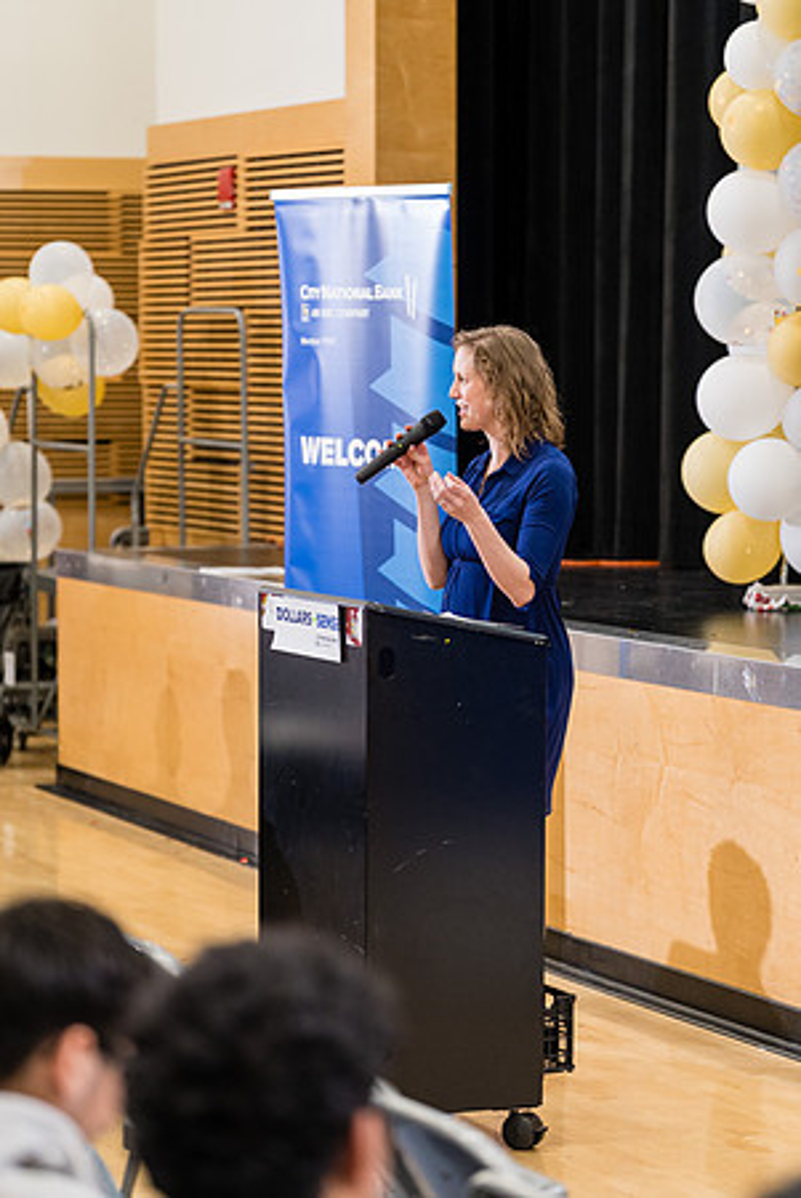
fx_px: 3429
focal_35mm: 103
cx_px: 400
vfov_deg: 19.8
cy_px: 599
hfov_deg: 13.3
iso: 1600
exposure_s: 1/250
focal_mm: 103
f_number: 2.8
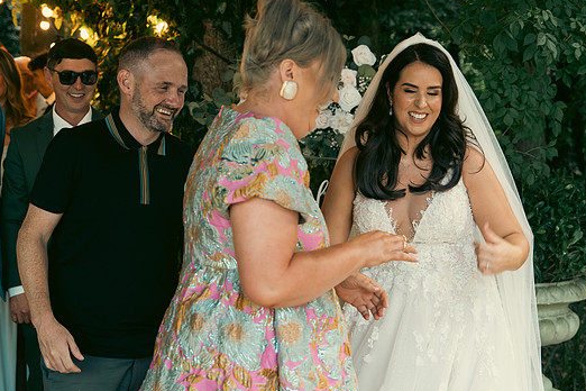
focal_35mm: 80
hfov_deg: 25.4
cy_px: 208
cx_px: 273
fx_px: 1302
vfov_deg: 17.1
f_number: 3.5
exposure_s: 1/200
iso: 640
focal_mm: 48
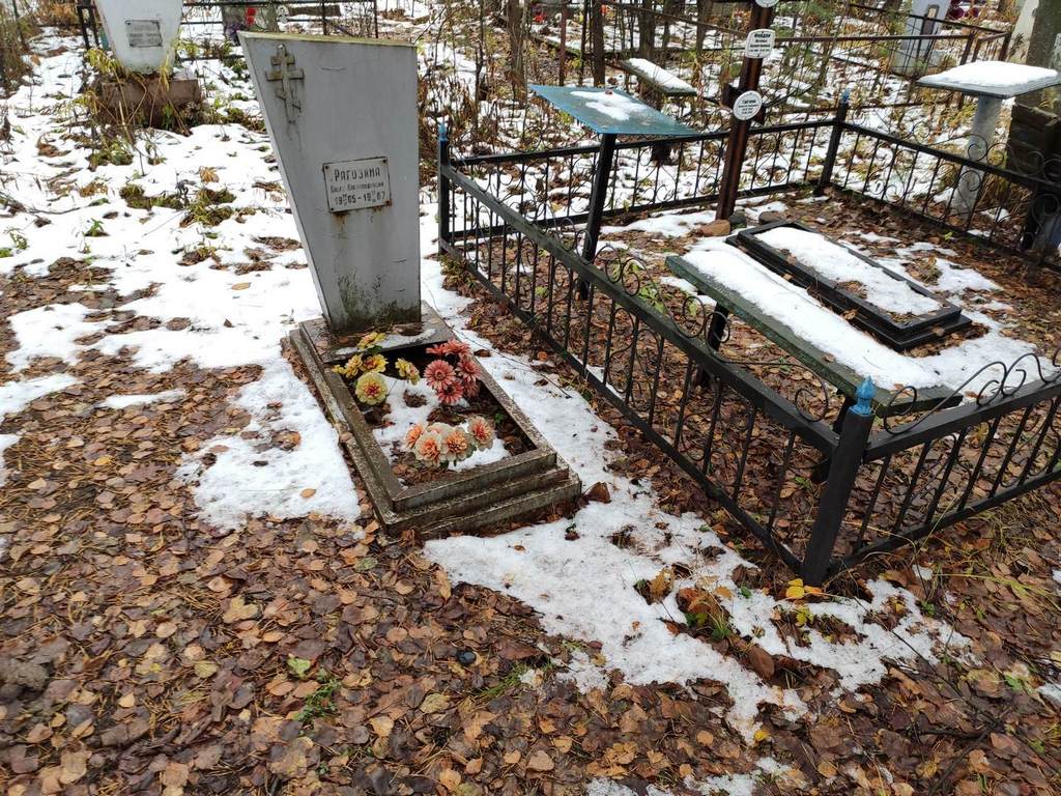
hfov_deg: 67.3
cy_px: 398
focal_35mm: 26
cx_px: 530
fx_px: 797
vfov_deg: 53.1
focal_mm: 4.77
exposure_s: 1/100
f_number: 1.75
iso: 122
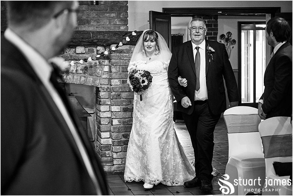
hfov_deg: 27.0
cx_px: 146
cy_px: 98
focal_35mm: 75
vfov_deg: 18.2
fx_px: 611
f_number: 2.5
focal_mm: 50
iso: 6400
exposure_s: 1/500
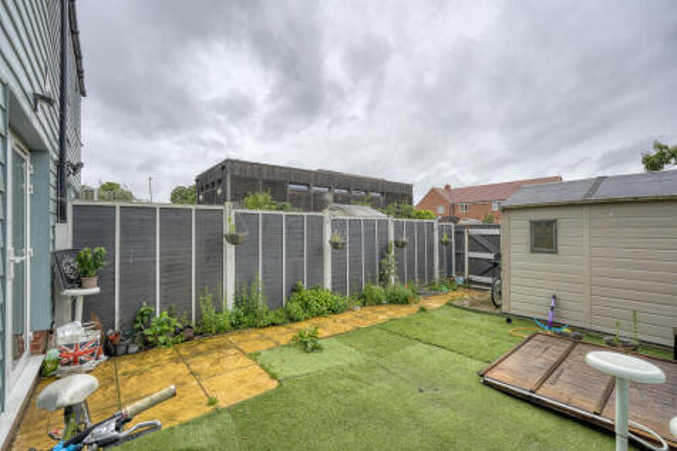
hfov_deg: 96.8
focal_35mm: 16
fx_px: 301
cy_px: 226
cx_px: 338
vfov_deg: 73.7
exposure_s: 1/320
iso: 320
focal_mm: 16
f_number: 8
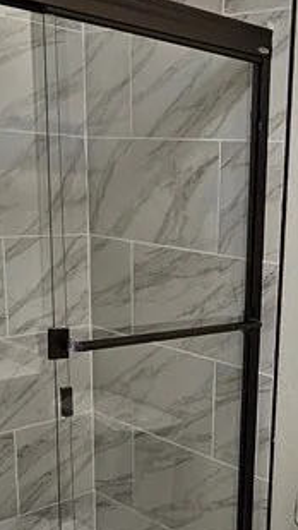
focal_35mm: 47
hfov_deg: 24.3
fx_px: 660
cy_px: 362
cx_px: 300
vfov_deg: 43.0
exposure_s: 1/60
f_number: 2.2
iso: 125
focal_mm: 2.2
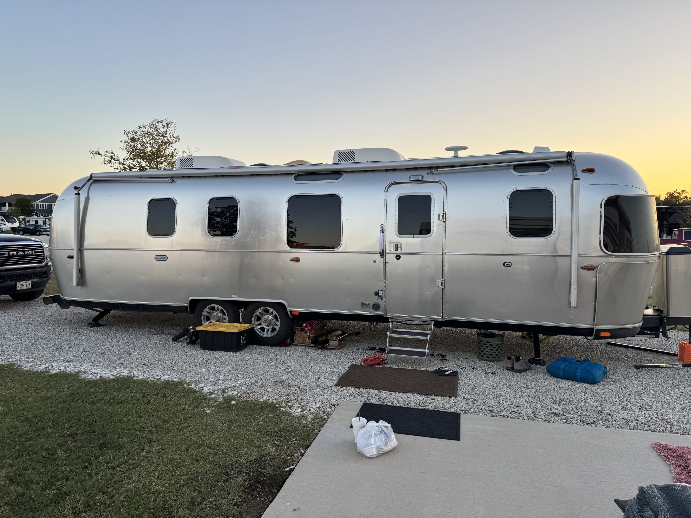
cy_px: 259
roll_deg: -1.2
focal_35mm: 24
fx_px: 479
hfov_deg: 71.6
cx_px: 346
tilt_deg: -4.6
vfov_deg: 56.8
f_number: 1.78
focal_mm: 6.76
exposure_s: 1/671
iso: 80
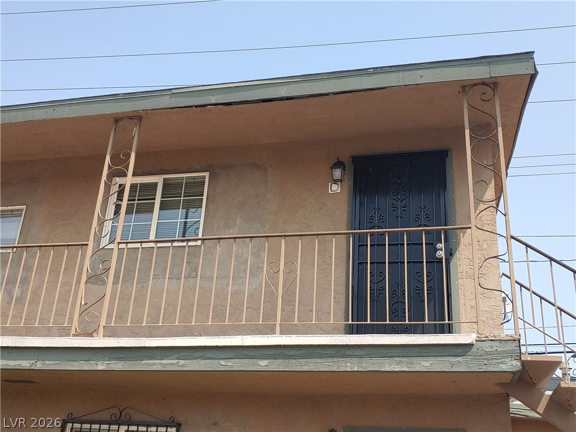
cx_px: 288
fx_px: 616
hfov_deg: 50.1
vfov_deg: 38.7
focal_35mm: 37
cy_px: 216
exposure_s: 1/1887
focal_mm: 4.23
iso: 50
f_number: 1.5
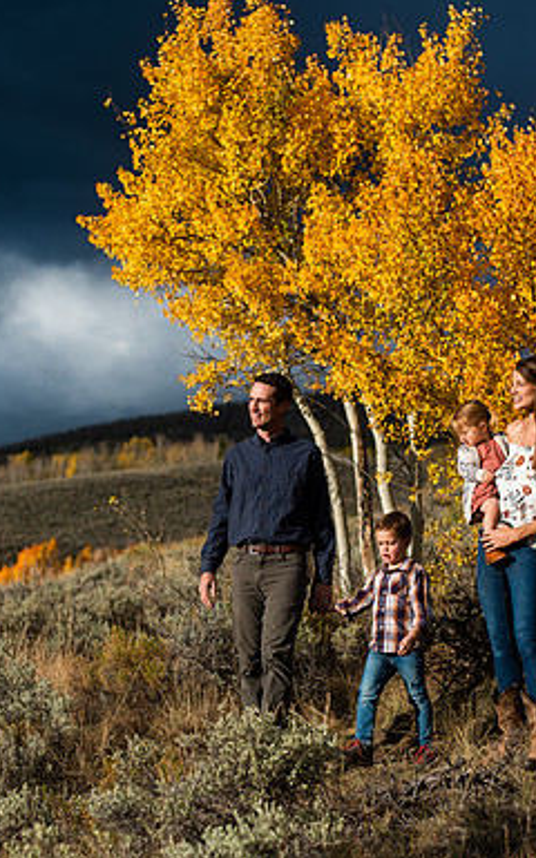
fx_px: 1987
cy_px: 426
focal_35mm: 85
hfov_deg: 15.3
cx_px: 202
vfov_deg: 24.4
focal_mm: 50
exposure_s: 1/2500
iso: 100
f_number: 2.2
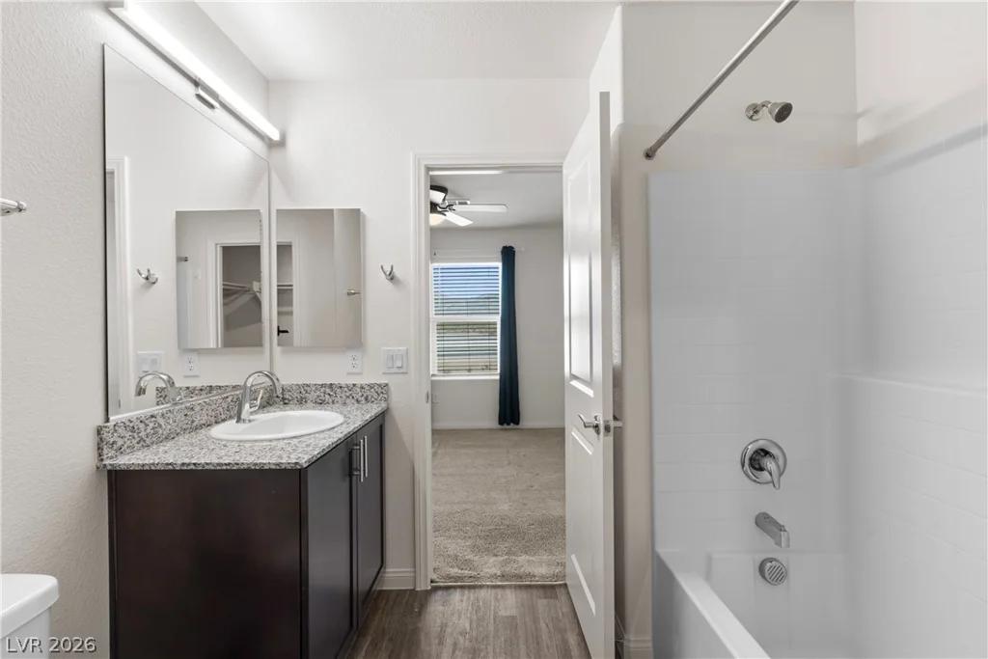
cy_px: 330
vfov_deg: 70.5
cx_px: 494
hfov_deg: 93.3
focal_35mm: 17
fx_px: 467
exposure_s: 1/20
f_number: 8
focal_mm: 17
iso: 400
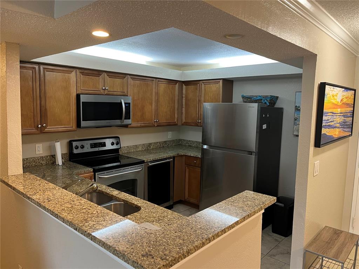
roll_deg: -1.6
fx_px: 270
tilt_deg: -7.2
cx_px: 180
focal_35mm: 26
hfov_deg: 67.3
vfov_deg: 53.1
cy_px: 134
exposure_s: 1/60
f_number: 1.6
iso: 160
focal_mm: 5.1
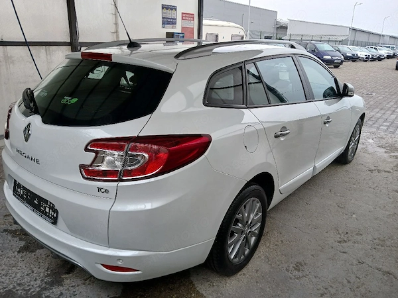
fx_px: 299
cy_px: 149
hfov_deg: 67.3
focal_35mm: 26
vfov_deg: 53.1
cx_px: 199
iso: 20
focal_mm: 3.98
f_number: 1.8
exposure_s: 1/112
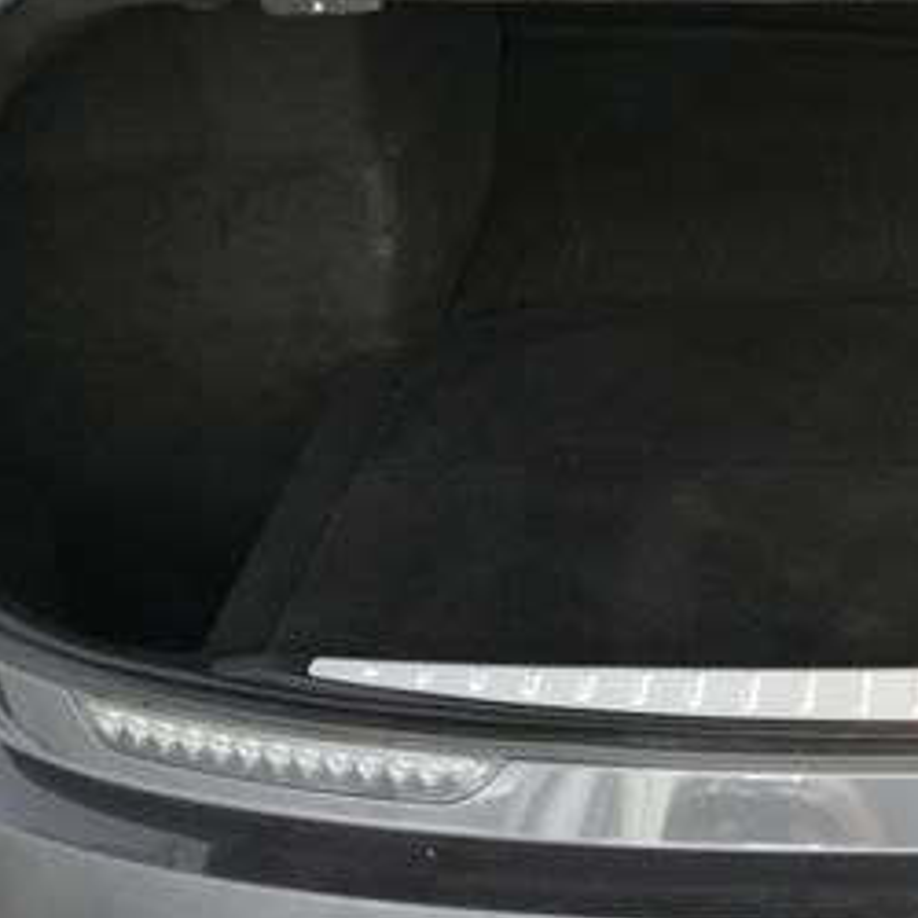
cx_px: 1024
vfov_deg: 27.9
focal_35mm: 61
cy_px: 268
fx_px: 1830
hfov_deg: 25.9
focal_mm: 28
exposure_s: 1/160
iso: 6400
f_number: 2.8
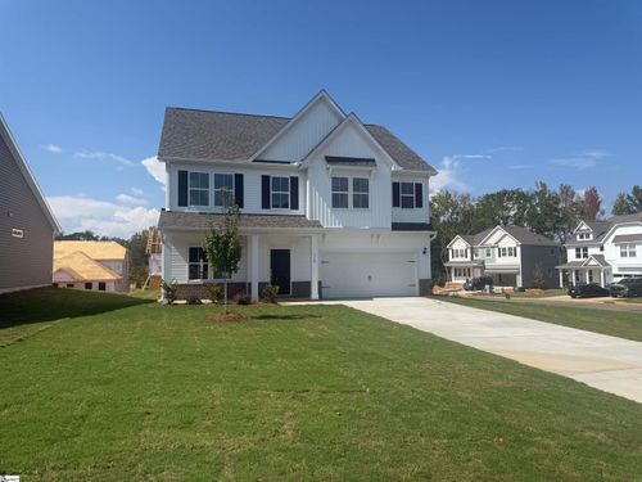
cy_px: 241
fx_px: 445
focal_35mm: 24
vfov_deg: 56.8
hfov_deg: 71.6
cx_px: 321
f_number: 1.78
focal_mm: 6.76
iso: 80
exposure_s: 1/6711
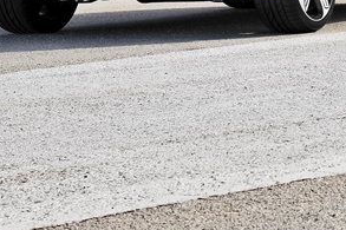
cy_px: -106
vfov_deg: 7.0
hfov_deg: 10.5
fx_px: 1844
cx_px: 468
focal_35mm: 192
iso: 100
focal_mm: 55
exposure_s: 1/160
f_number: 10
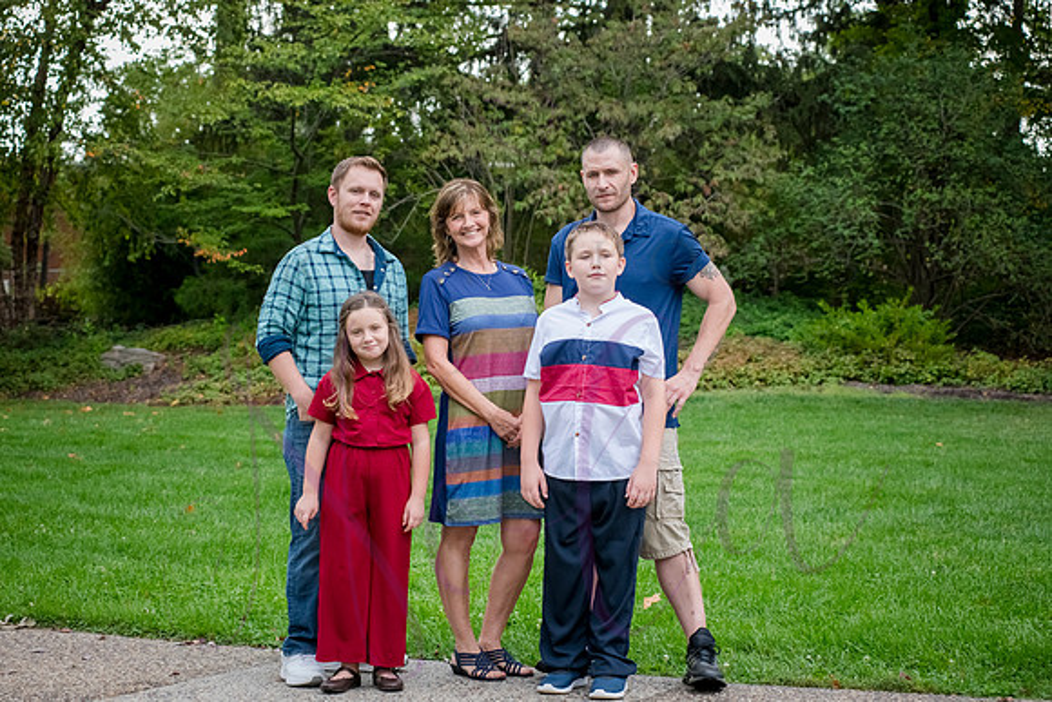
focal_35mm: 80
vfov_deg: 17.1
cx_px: 526
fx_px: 2338
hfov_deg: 25.4
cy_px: 351
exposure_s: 1/250
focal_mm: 80
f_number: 6.3
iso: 1250
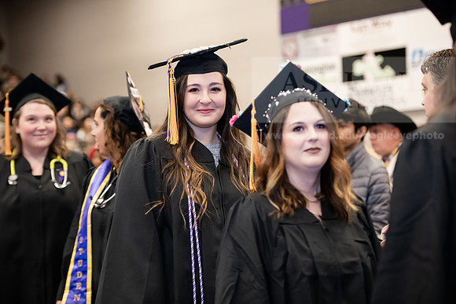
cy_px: 152
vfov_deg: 16.1
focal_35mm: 85
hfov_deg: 23.9
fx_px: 1077
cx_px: 228
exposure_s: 1/200
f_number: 3.2
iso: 2000
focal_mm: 85
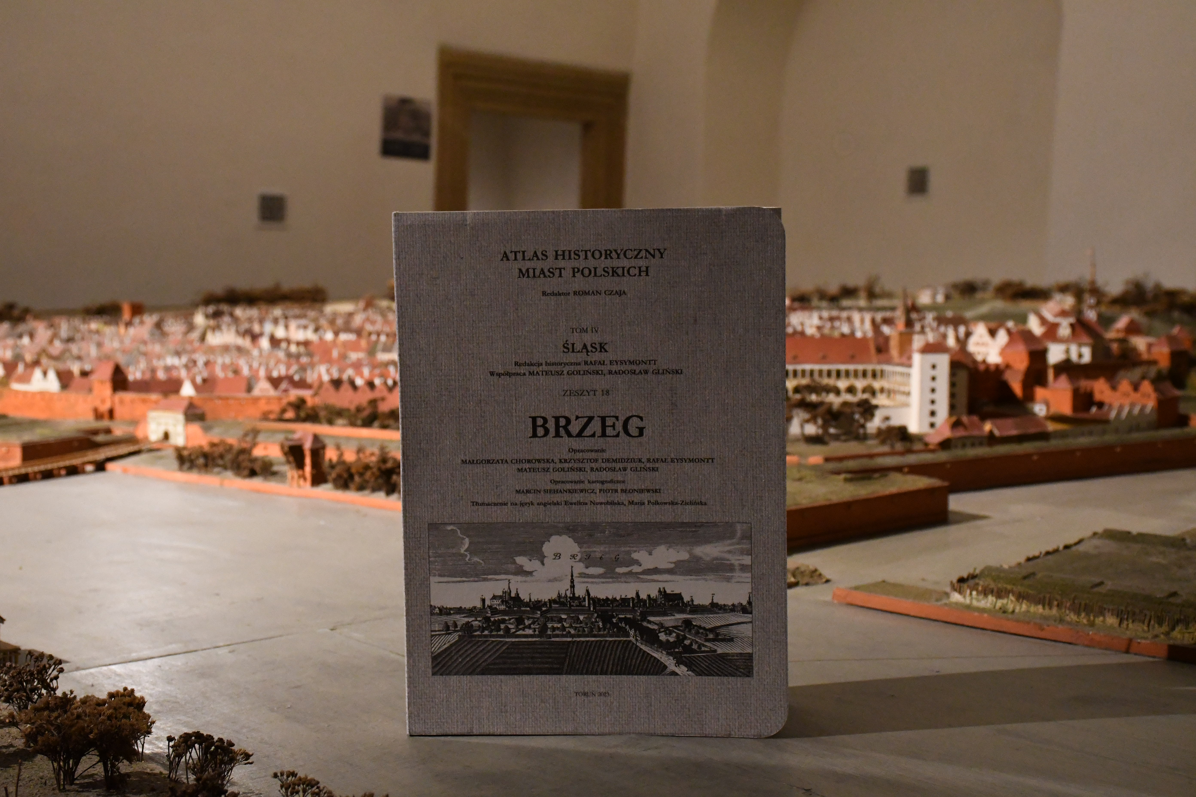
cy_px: 398
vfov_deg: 23.8
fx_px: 1894
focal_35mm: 57
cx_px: 598
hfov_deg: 35.1
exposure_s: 1/60
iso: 5600
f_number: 6.3
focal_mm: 38
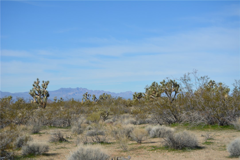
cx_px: 120
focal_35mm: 82
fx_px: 550
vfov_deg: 16.6
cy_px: 80
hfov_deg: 24.6
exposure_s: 1/2000
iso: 400
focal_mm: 55
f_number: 8
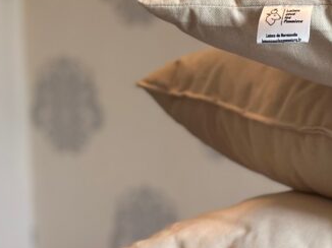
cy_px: 235
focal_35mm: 151
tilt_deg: -6.8
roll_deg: +0.1
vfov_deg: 9.8
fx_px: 1447
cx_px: 507
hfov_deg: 12.4
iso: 80
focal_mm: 6.86
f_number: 1.78
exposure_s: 1/100
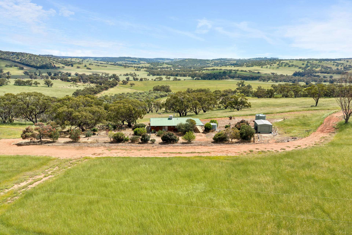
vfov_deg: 46.4
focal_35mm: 28
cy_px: 118
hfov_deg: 65.5
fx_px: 274
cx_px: 176
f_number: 2.8
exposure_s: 1/2500
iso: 160
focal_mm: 14.4
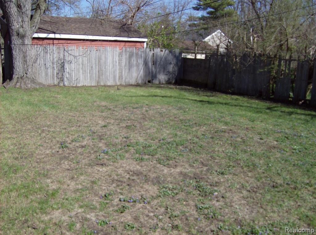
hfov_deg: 51.5
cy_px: 118
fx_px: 328
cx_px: 158
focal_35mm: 36
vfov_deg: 39.5
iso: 100
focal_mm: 6
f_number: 4.7
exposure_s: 1/622
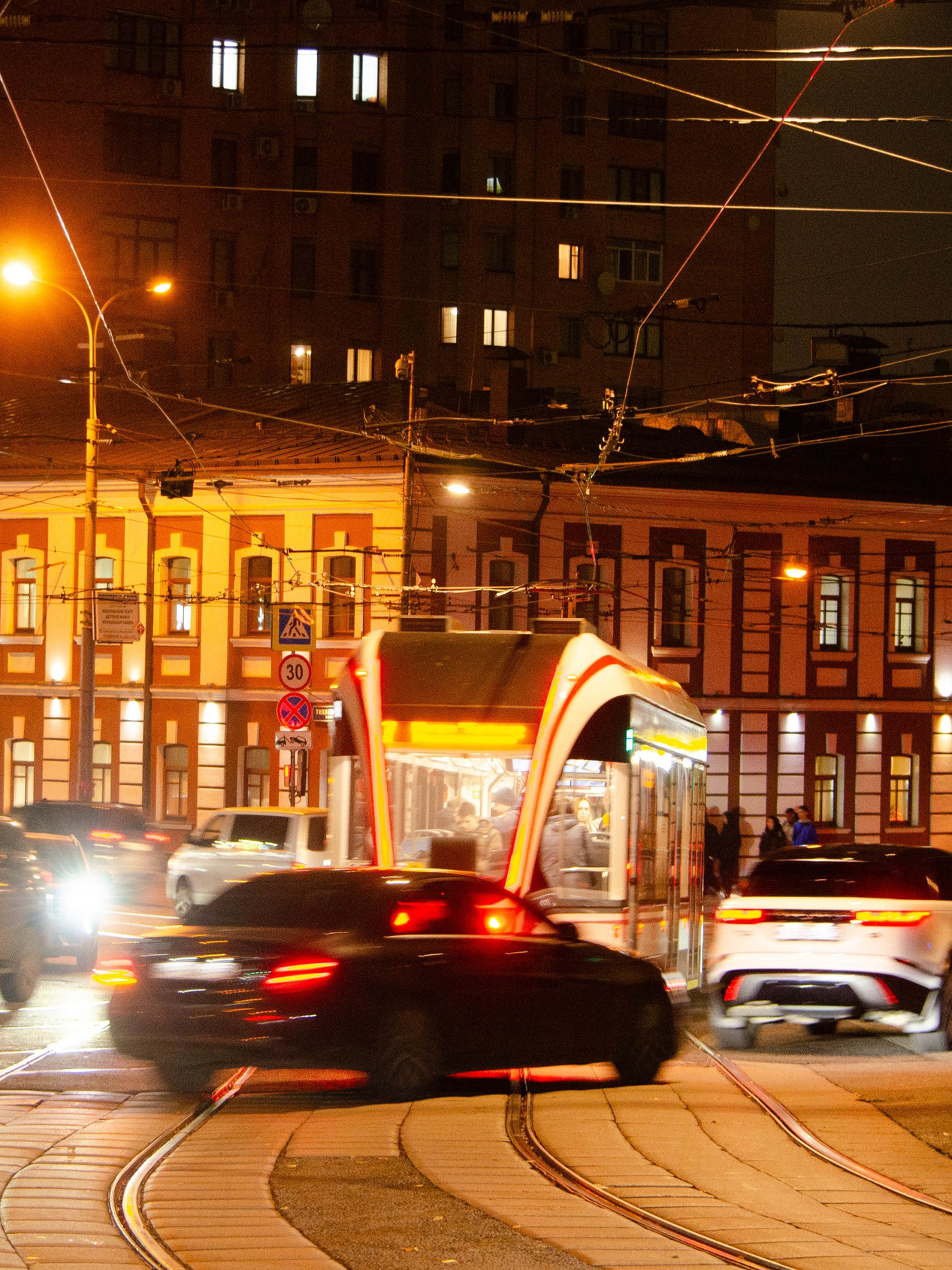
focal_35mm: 120
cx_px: 337
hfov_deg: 12.3
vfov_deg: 16.4
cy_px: 635
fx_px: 4400
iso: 640
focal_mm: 55
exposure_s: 1/15
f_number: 4.5
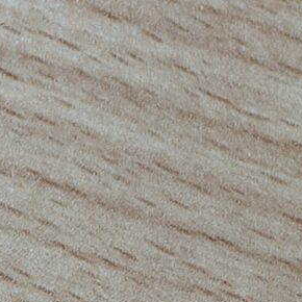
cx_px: 129
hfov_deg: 8.6
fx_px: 2004
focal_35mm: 203
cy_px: -975
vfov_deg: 6.6
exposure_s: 1/50
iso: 210
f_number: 1.8
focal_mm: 4.81
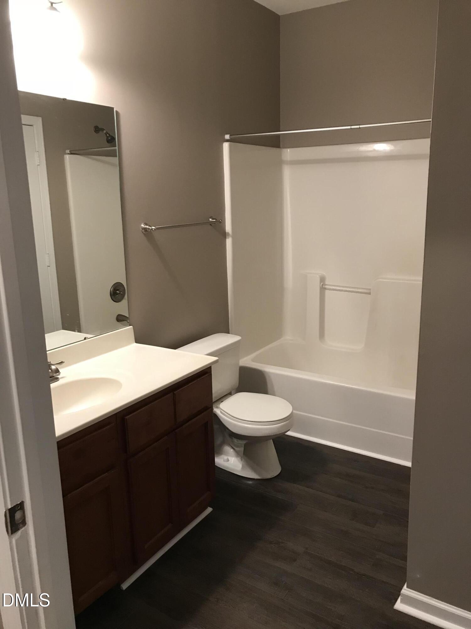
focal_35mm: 28
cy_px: 314
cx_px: 236
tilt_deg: -11.9
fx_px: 508
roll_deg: +2.2
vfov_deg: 63.4
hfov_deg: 49.7
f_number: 1.8
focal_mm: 3.99
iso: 40
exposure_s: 1/15
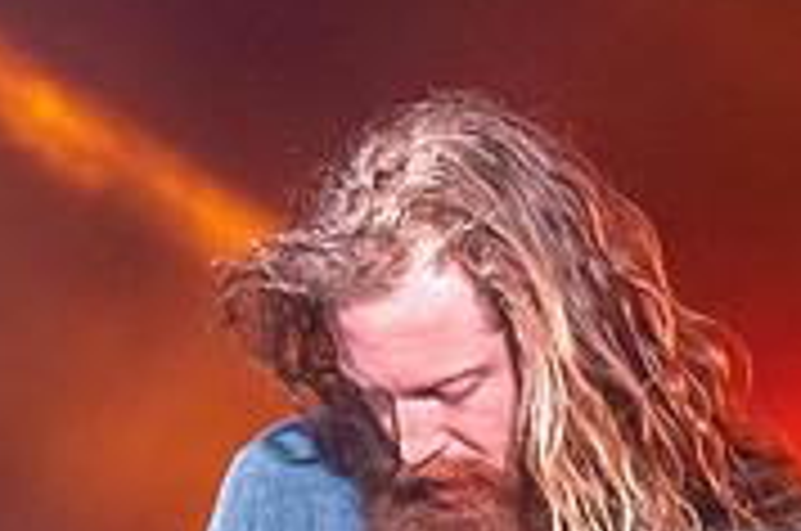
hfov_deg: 8.1
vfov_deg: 5.4
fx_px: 5641
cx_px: 904
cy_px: 675
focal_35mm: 254
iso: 6400
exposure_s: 1/80
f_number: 5.6
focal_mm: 70
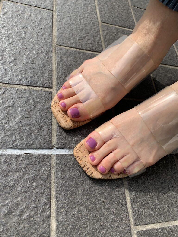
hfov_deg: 53.1
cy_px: 118
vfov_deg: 67.3
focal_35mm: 26
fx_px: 178
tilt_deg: -57.7
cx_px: 89
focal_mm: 4.25
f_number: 1.8
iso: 25
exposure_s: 1/1266
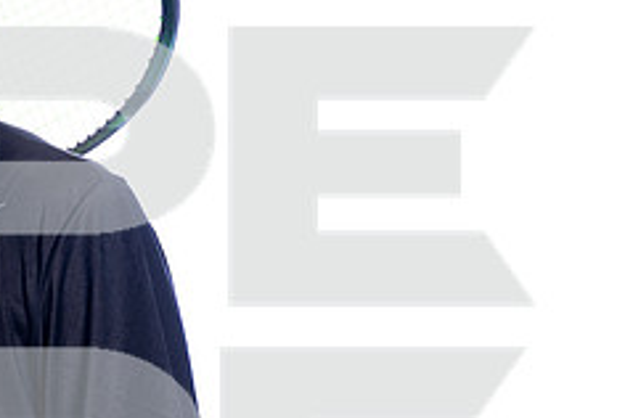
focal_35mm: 172
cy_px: 168
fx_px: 2990
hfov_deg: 11.7
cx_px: -140
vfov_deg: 8.0
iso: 100
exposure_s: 1/250
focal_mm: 70
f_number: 5.6
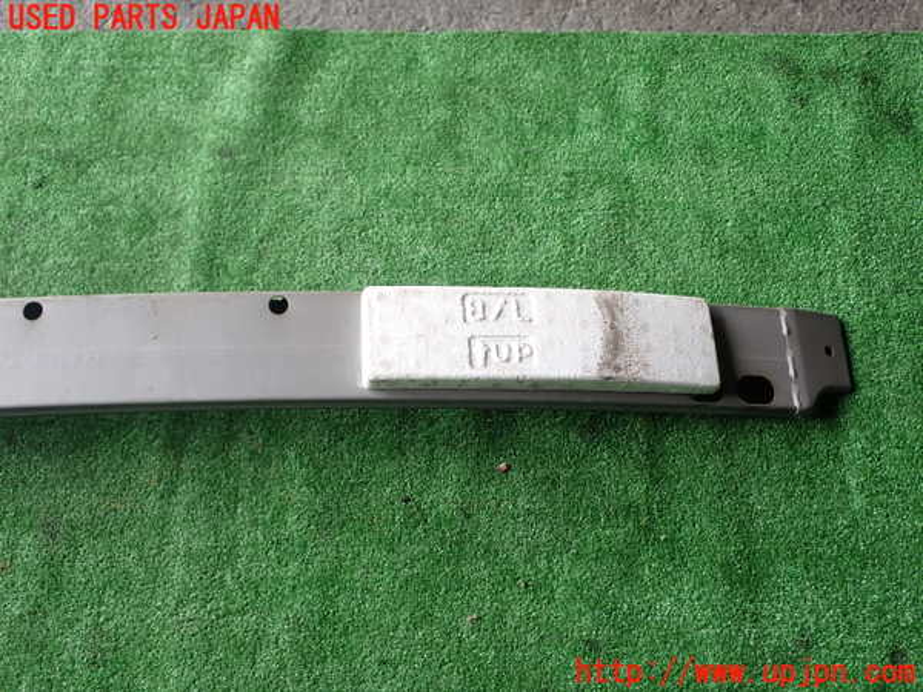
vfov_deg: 35.1
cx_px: 462
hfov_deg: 45.8
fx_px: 1093
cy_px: 346
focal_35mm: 41
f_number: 2.8
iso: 100
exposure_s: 1/100
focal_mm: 7.31
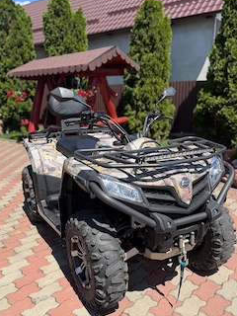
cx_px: 108
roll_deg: +0.4
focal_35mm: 30
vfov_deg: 59.7
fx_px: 274
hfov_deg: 46.7
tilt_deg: -17.9
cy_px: 183
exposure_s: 1/3145
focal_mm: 6.76
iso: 80
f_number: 1.78
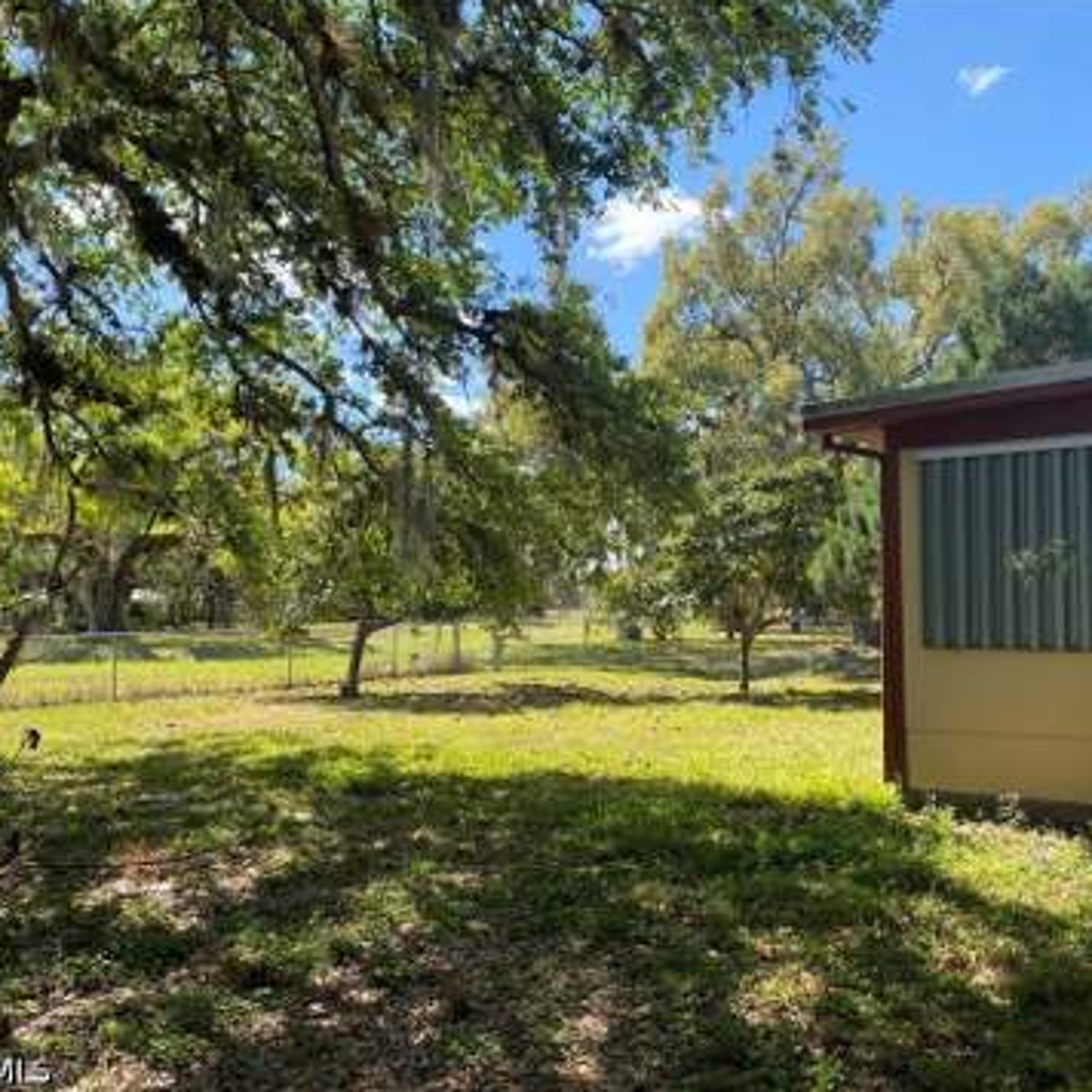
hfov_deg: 52.4
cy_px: 543
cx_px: 607
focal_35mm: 31
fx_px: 1106
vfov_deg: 52.5
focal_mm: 4.25
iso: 32
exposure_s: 1/934
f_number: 1.8
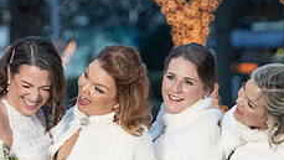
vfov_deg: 3.0
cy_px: 172
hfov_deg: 5.4
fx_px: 3006
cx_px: 25
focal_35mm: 399
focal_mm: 136
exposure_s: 1/250
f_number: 4
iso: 2000
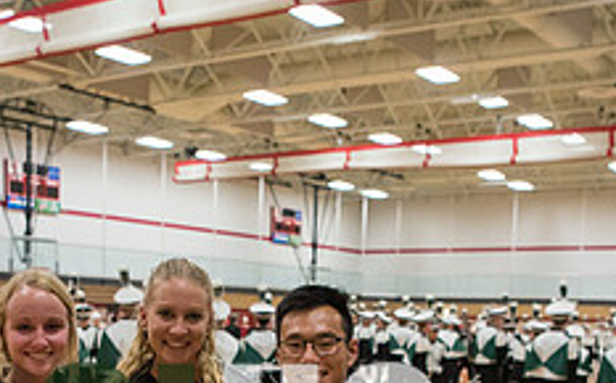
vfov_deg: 19.7
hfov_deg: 33.4
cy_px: 487
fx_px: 1023
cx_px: 238
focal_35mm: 61
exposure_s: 1/500
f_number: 3.2
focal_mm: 24
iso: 2000
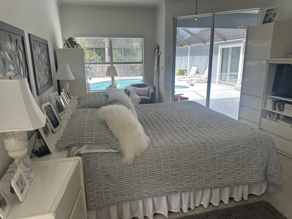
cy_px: 110
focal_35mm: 24
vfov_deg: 56.8
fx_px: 202
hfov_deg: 71.6
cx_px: 146
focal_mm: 6.86
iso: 80
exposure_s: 1/442
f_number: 1.78
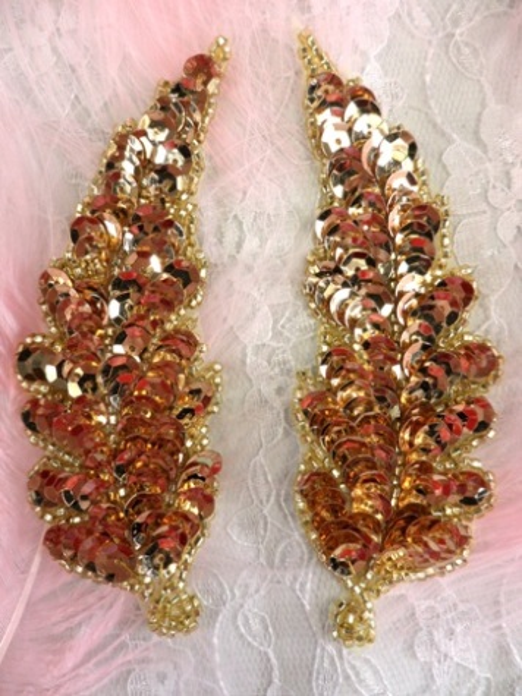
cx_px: 261
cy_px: 348
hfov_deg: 51.3
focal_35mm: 27
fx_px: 543
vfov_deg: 65.3
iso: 80
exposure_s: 1/180
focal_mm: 4.9
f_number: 3.5
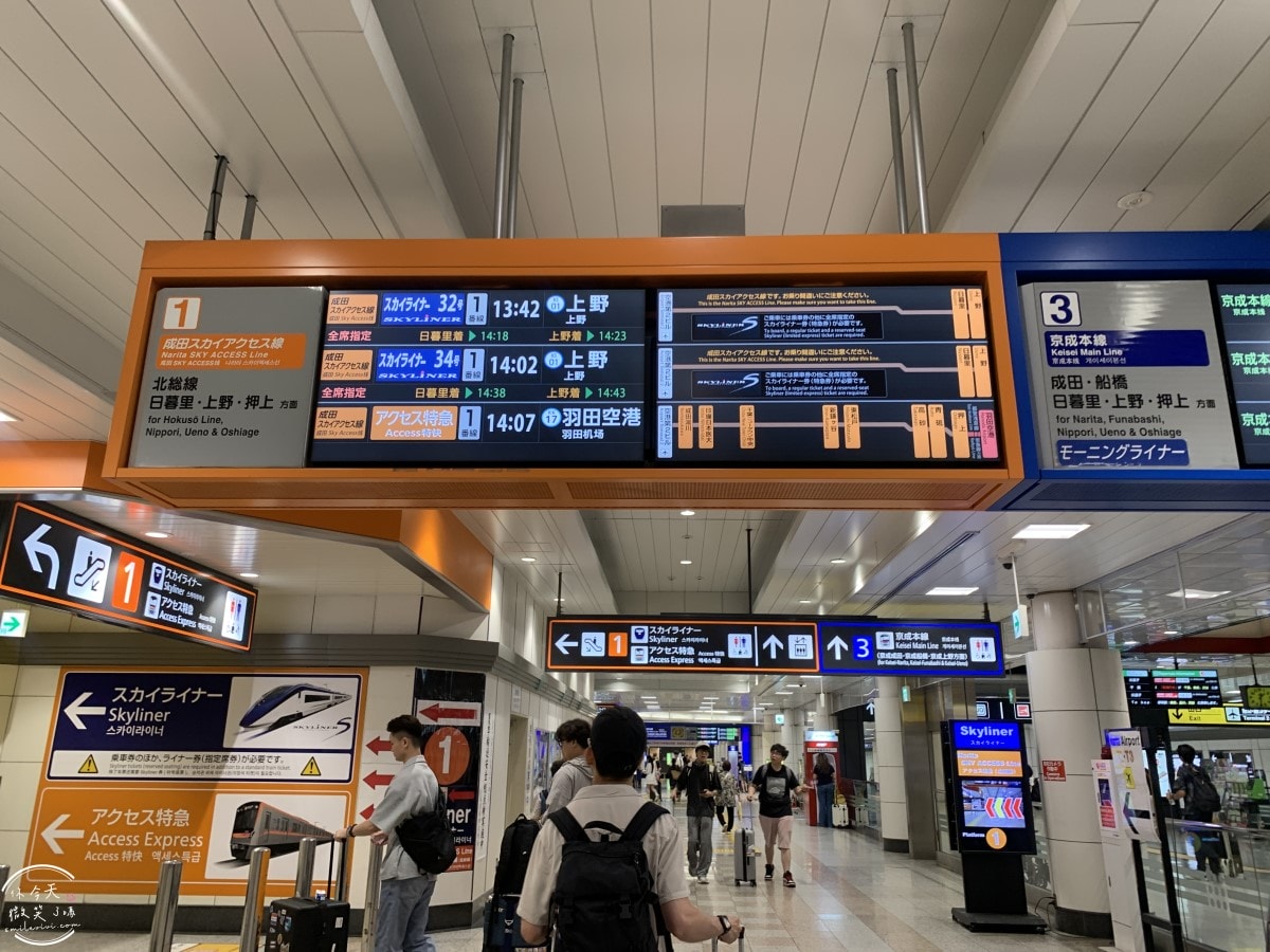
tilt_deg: +15.8
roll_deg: +1.4
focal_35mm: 26
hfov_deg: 67.3
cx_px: 635
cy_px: 476
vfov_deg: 53.1
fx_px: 954
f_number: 1.8
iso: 64
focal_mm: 4.25
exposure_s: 1/50
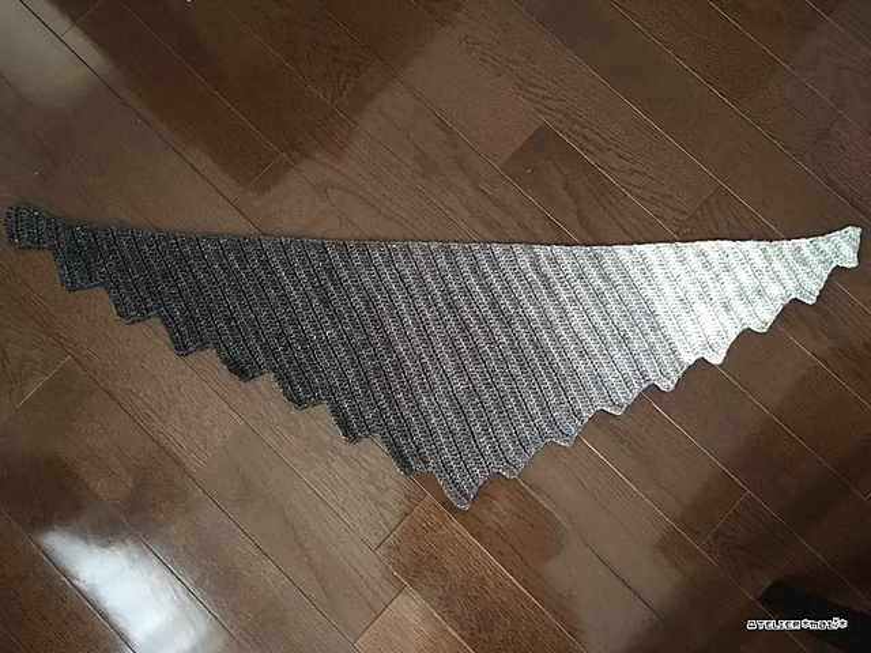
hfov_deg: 61.7
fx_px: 730
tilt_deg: -80.7
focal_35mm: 29
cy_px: 326
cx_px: 436
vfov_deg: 48.2
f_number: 2.2
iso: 320
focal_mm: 4.15
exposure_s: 1/17
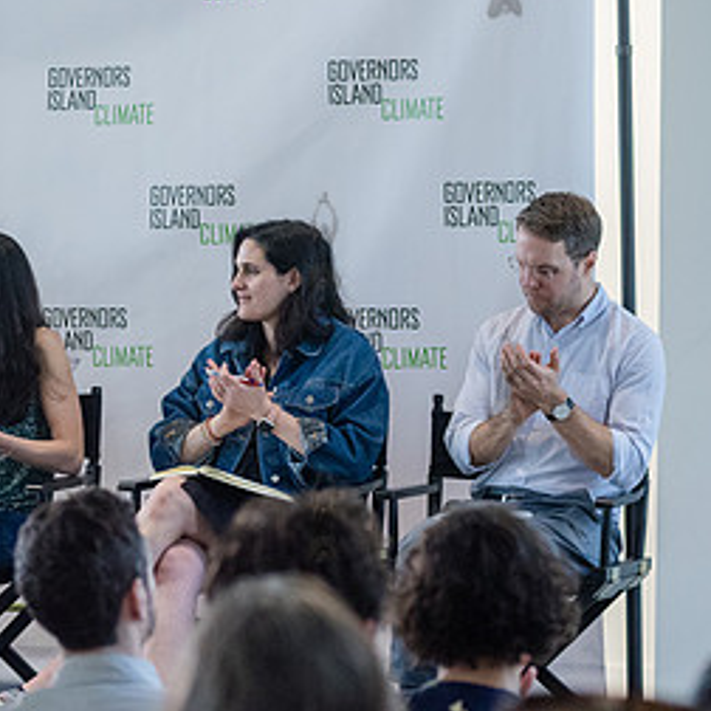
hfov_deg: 8.5
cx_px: -42
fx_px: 4741
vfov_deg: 8.6
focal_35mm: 204
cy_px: 377
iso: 4000
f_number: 4
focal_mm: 100
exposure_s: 1/320
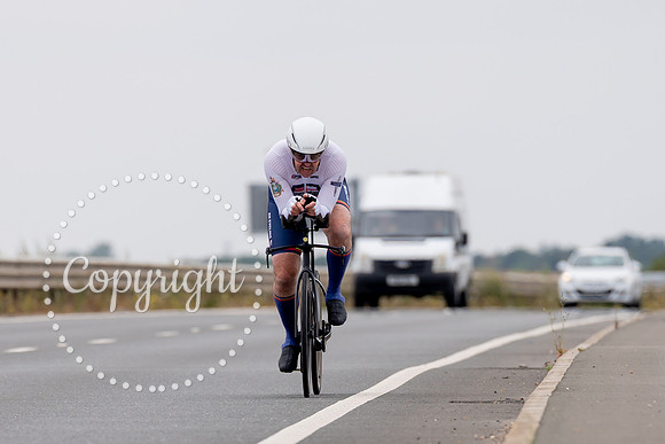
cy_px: 484
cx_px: 304
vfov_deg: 2.7
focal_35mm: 513
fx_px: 9474
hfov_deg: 4.0
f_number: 3.2
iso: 100
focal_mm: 200
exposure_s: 1/800
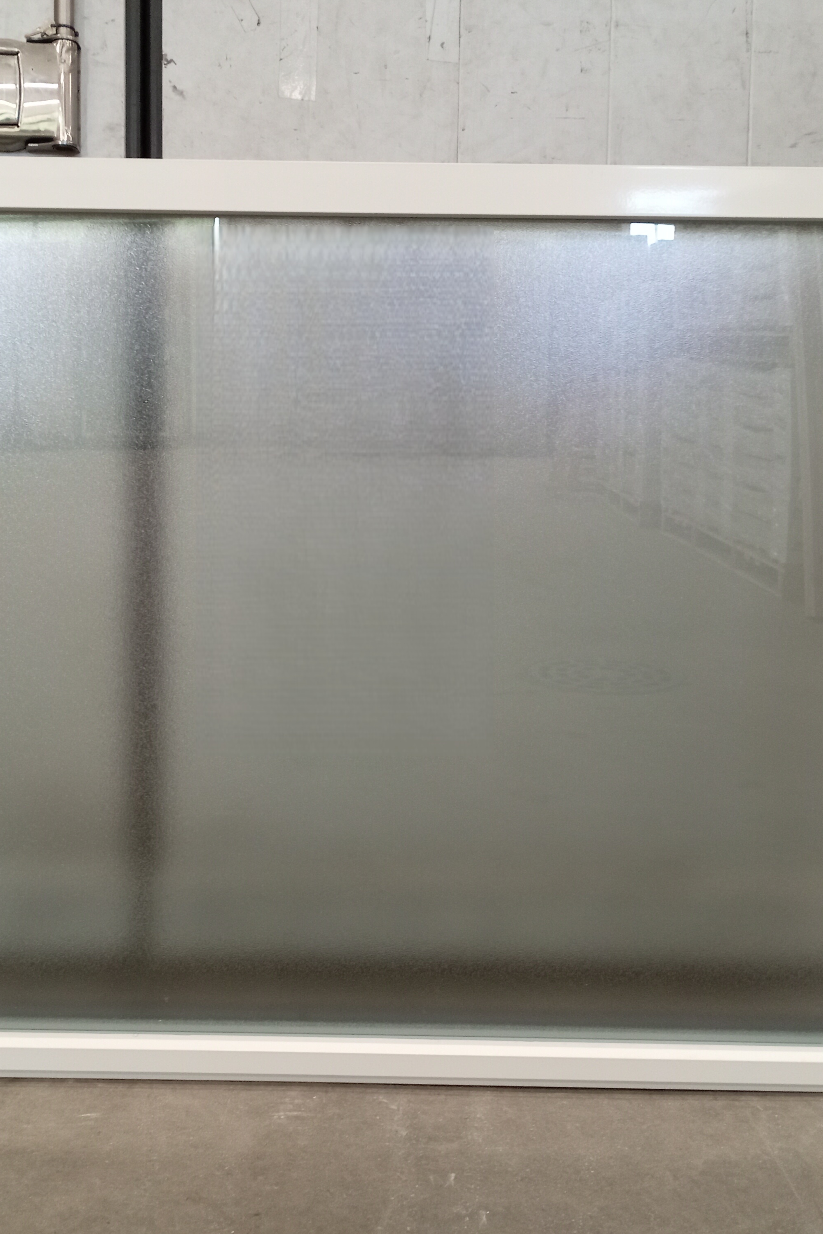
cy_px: 622
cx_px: 326
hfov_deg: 34.9
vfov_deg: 50.7
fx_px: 1303
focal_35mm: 38
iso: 793
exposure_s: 1/25
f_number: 1.8
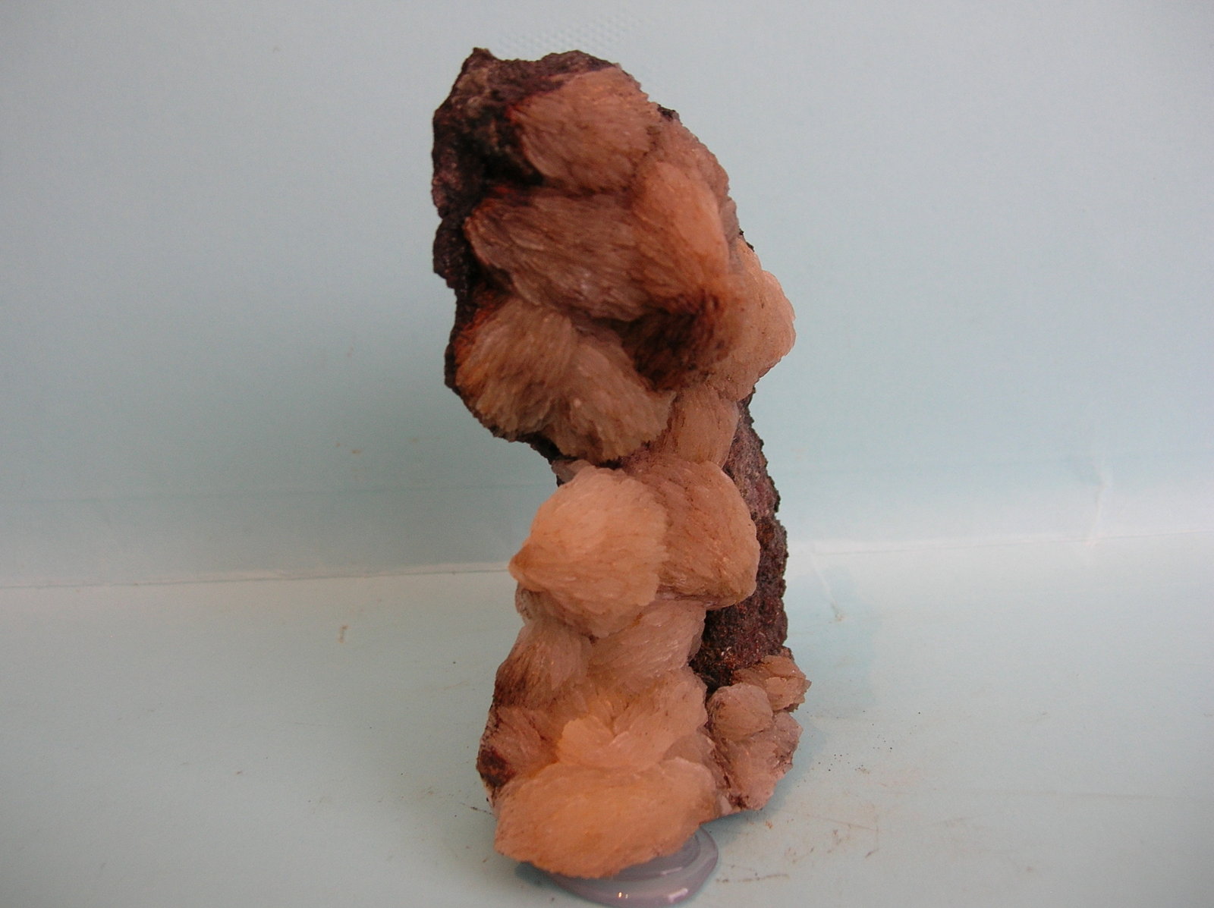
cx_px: 607
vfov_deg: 38.6
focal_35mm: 37
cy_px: 454
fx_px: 1296
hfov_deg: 50.2
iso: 50
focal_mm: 6.2
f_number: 2.7
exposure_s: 1/12.2
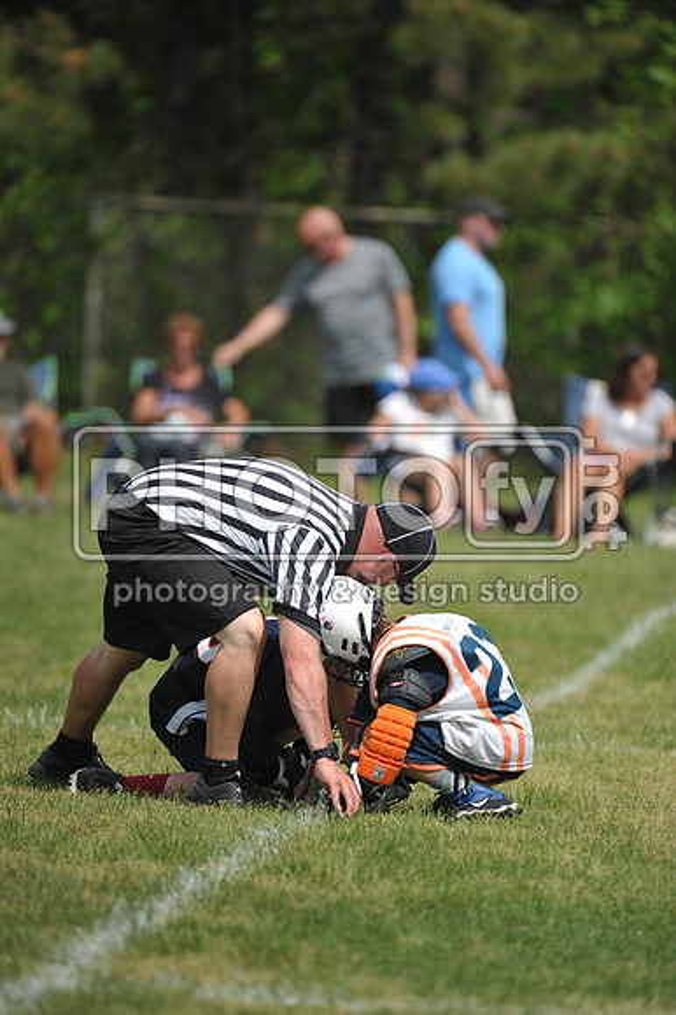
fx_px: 11279
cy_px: 508
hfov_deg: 3.4
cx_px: 338
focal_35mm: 400
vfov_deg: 5.2
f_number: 4
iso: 640
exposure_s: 1/5000
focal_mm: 400
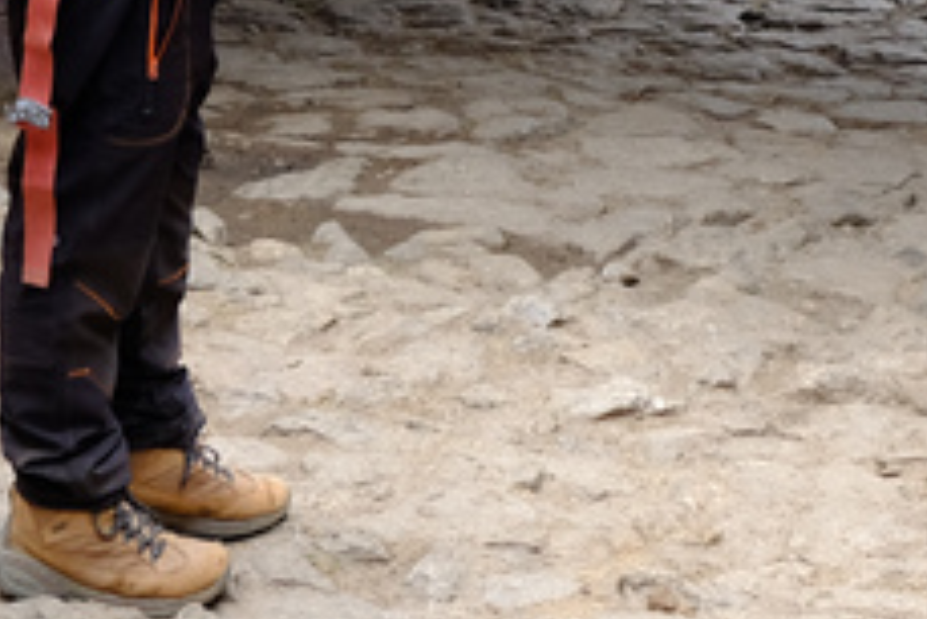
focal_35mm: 153
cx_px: 648
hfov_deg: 13.4
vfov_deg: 8.5
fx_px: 3942
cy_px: -653
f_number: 4
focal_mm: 23
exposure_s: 1/90
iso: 400
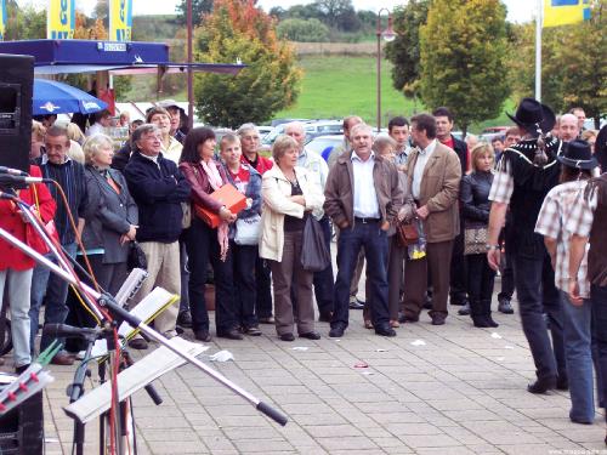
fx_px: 2052
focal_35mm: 117
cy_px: 228
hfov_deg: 16.8
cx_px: 304
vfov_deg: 12.7
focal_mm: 24
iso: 200
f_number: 4.8
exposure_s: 1/45
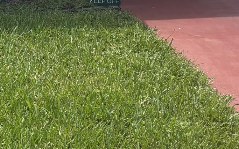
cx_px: -50
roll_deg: +0.6
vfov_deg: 10.3
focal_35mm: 121
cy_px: -108
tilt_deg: -4.0
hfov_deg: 16.5
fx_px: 788
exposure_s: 1/2710
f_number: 1.6
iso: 50
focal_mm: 5.96
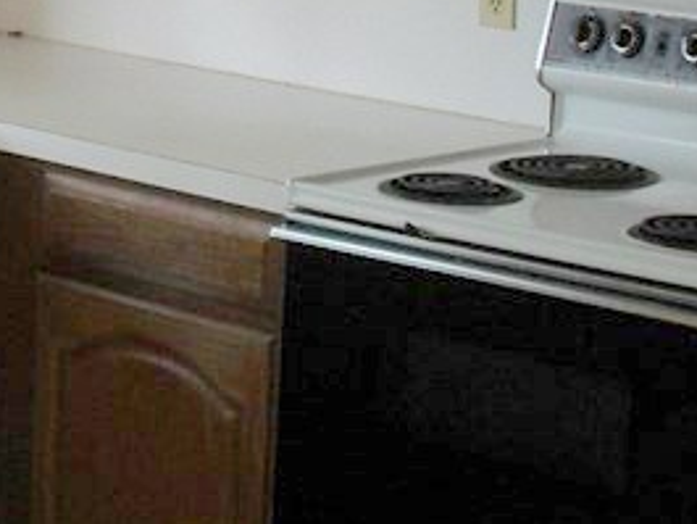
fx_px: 2800
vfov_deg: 10.6
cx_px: -308
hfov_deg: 13.5
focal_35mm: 139
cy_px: 11
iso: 200
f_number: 3.1
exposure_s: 1/60
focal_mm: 6.3
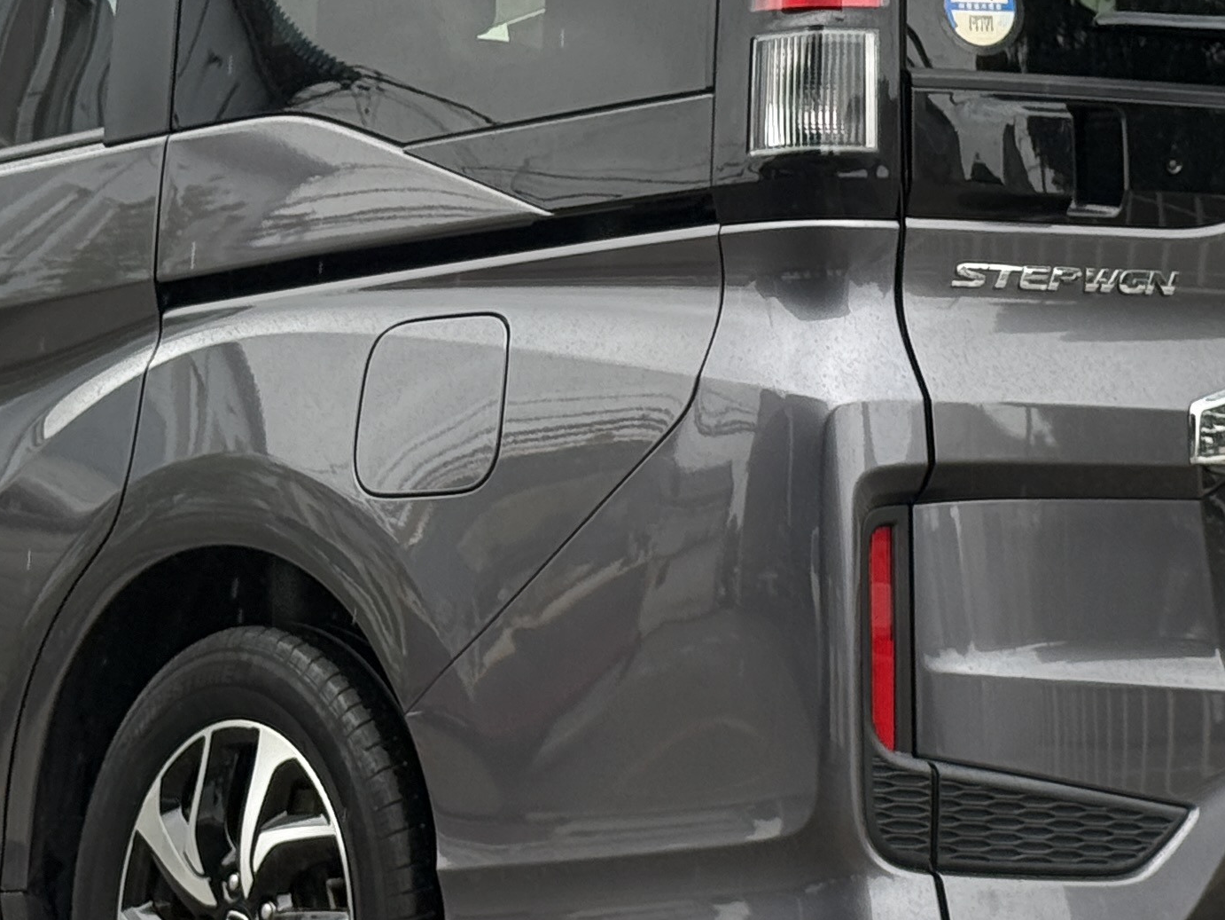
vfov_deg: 10.6
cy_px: 381
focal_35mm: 140
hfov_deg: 14.1
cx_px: 517
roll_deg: +0.0
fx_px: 4955
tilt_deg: +2.2
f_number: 1.78
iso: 100
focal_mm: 6.76
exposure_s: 1/452
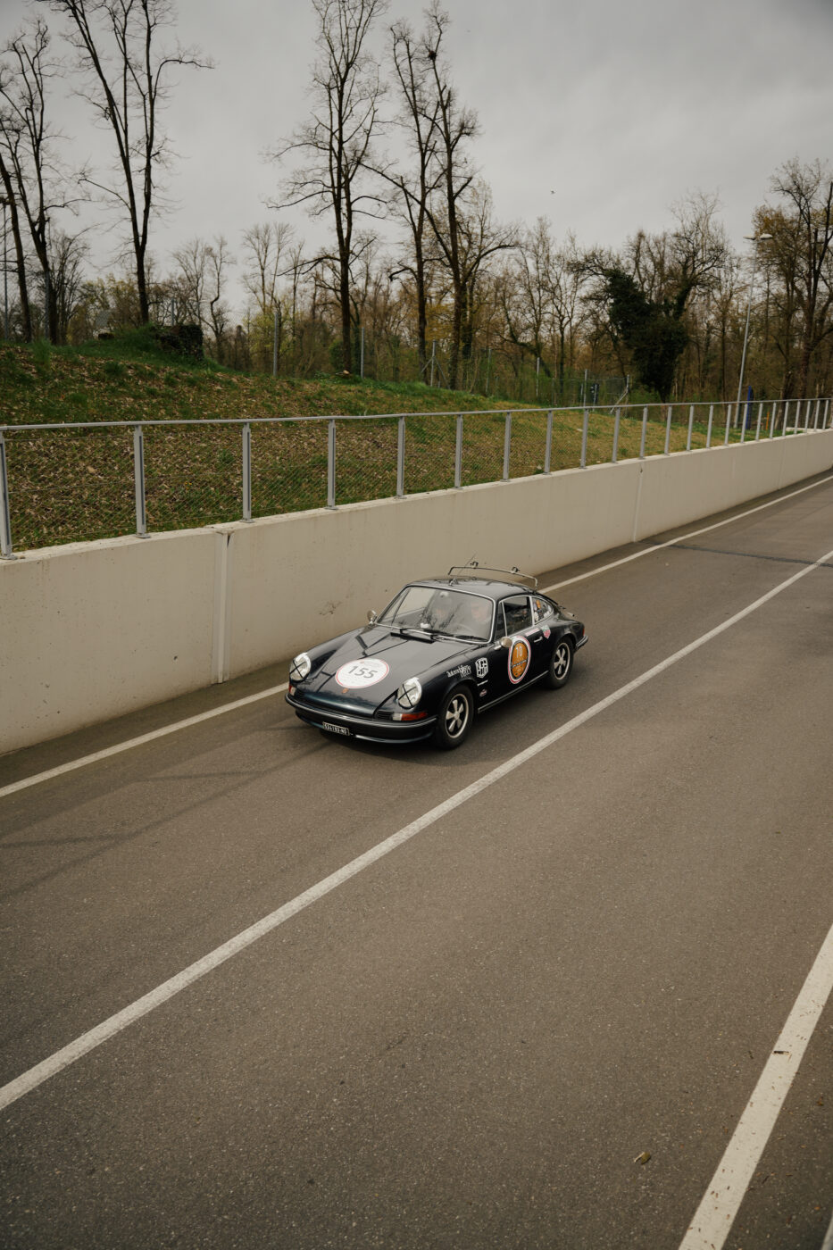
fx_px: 972
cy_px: 625
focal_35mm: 28
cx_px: 416
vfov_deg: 65.5
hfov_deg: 46.4
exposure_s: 1/640
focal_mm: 28
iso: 100
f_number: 2.8
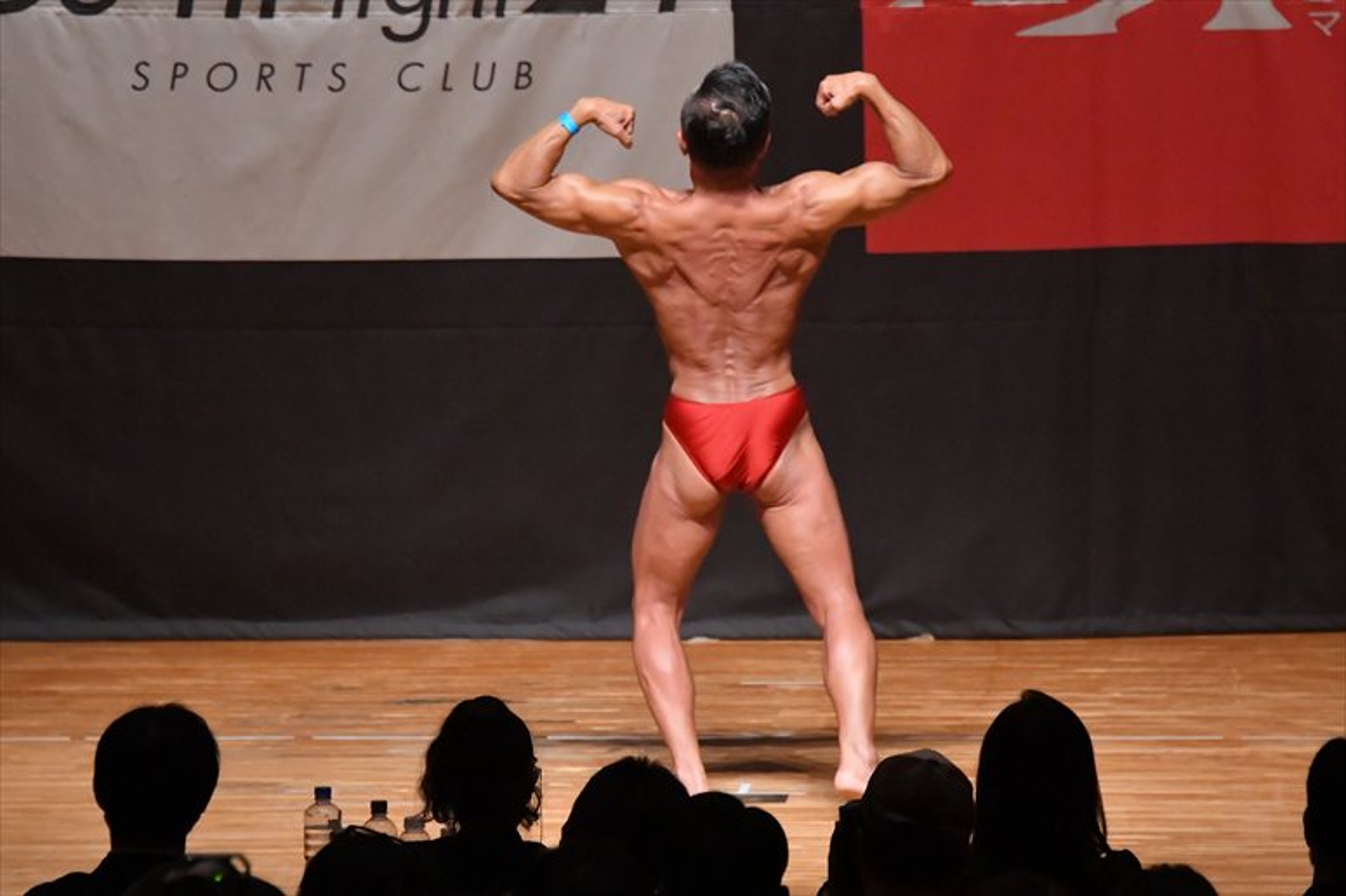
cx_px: 673
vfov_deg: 4.8
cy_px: 448
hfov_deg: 7.2
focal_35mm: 285
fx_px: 10651
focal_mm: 190
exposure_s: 1/400
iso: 10000
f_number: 5.6
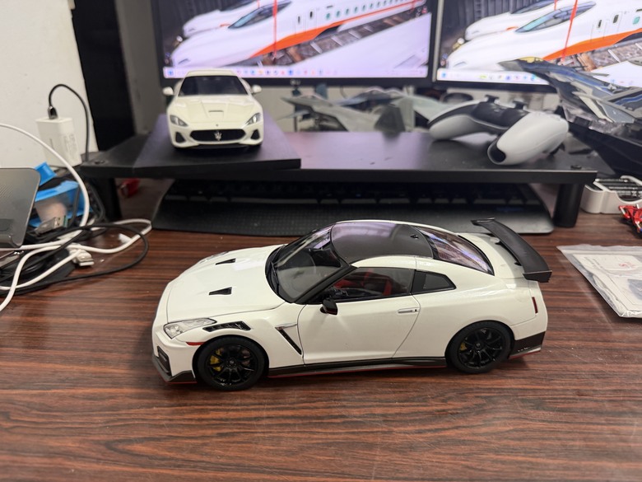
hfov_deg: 71.6
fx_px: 445
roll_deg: +0.8
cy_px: 241
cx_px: 321
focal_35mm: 24
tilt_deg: -24.3
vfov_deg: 56.8
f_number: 1.78
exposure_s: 1/60
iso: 250
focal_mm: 6.76
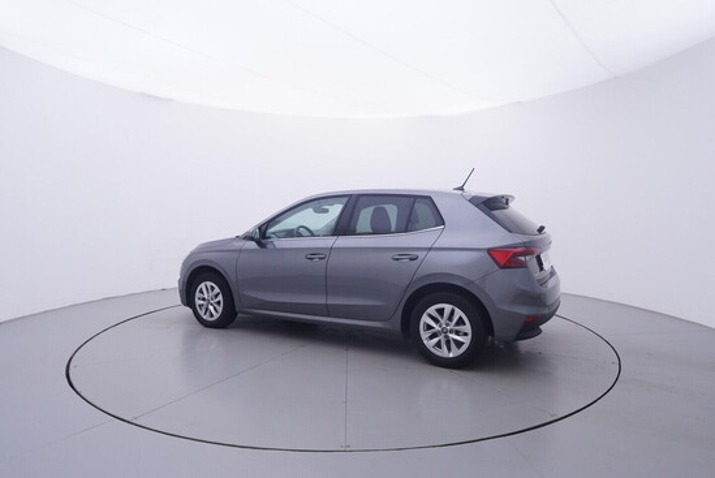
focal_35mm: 22
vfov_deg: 56.2
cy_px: 239
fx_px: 447
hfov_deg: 77.3
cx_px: 358
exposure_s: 1/80
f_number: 5
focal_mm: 15
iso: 200
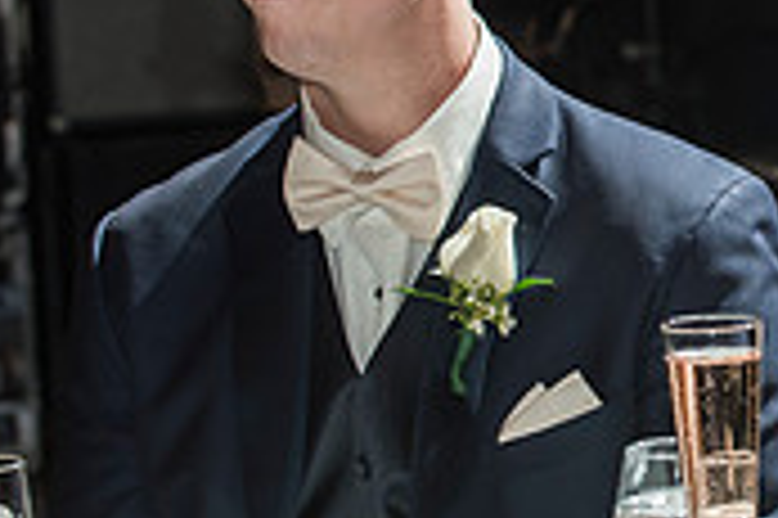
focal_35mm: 279
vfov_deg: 4.9
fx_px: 6024
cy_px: 100
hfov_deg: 7.3
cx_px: 876
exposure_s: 1/160
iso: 640
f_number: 5.6
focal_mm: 80
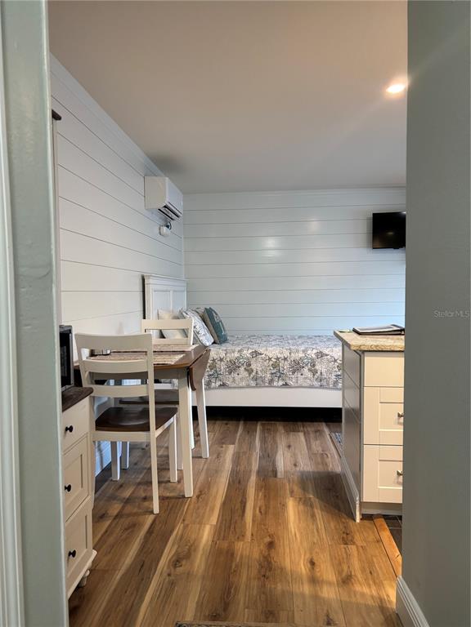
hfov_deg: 53.1
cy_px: 314
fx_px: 472
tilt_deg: -4.1
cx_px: 236
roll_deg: +0.5
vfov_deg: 67.3
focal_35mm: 26
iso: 125
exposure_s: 1/60
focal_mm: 5.96
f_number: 1.6
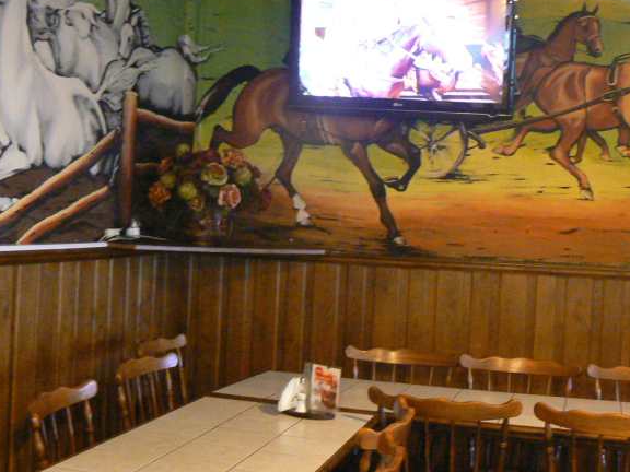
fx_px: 910
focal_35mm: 50
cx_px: 324
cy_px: 170
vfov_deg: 29.0
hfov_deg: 38.2
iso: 400
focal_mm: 6
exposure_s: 1/6
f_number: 2.8
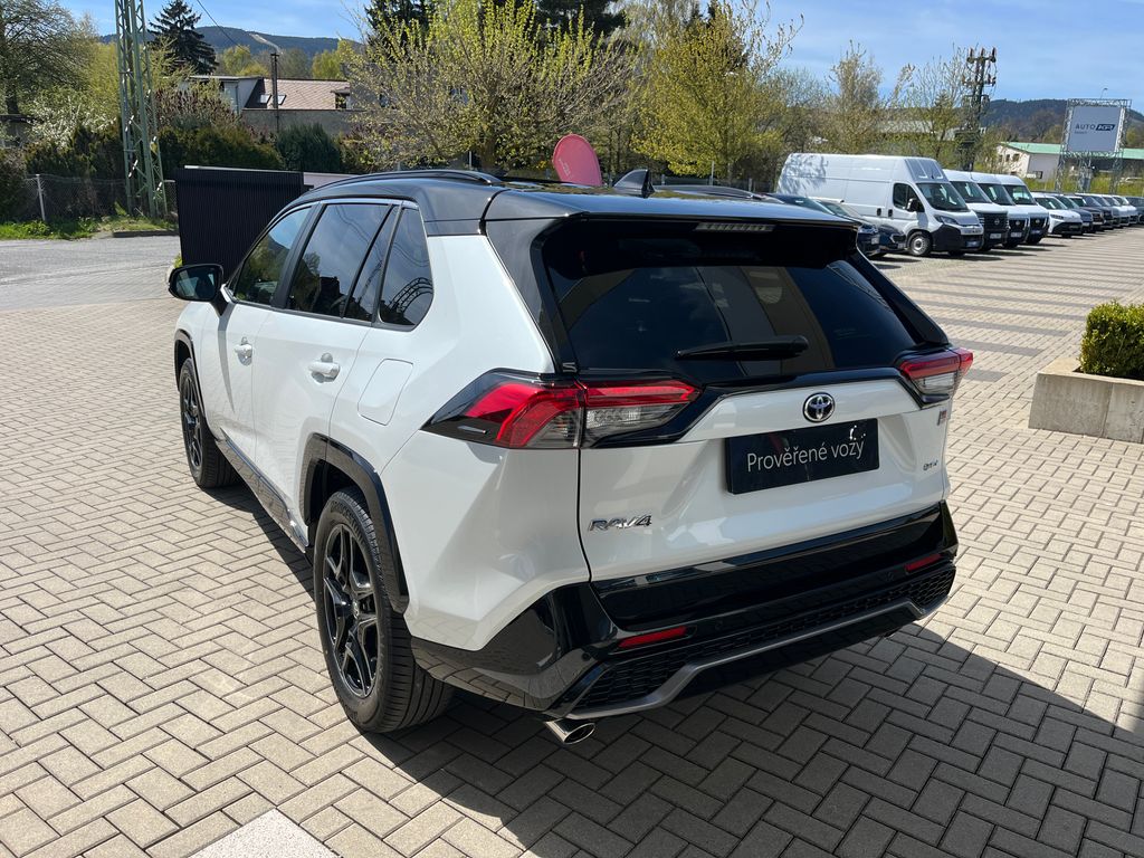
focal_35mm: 26
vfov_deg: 53.1
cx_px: 572
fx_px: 859
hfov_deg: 67.3
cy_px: 429
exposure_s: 1/3135
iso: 50
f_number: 1.6
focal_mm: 5.1
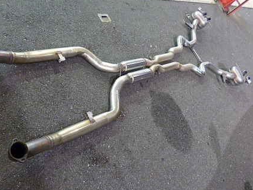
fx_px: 219
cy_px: 86
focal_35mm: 30
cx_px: 107
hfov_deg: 59.7
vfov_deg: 46.7
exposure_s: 1/8
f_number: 2.5
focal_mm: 4.3
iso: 250
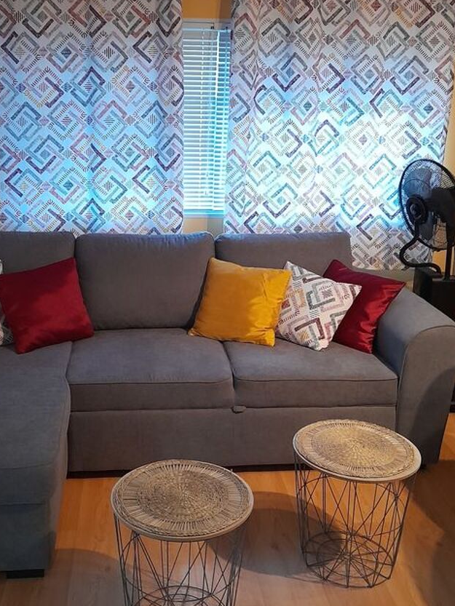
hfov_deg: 35.9
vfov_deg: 46.7
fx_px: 701
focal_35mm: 40
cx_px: 191
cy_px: 270
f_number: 2
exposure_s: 1/50
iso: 400
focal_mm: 4.6
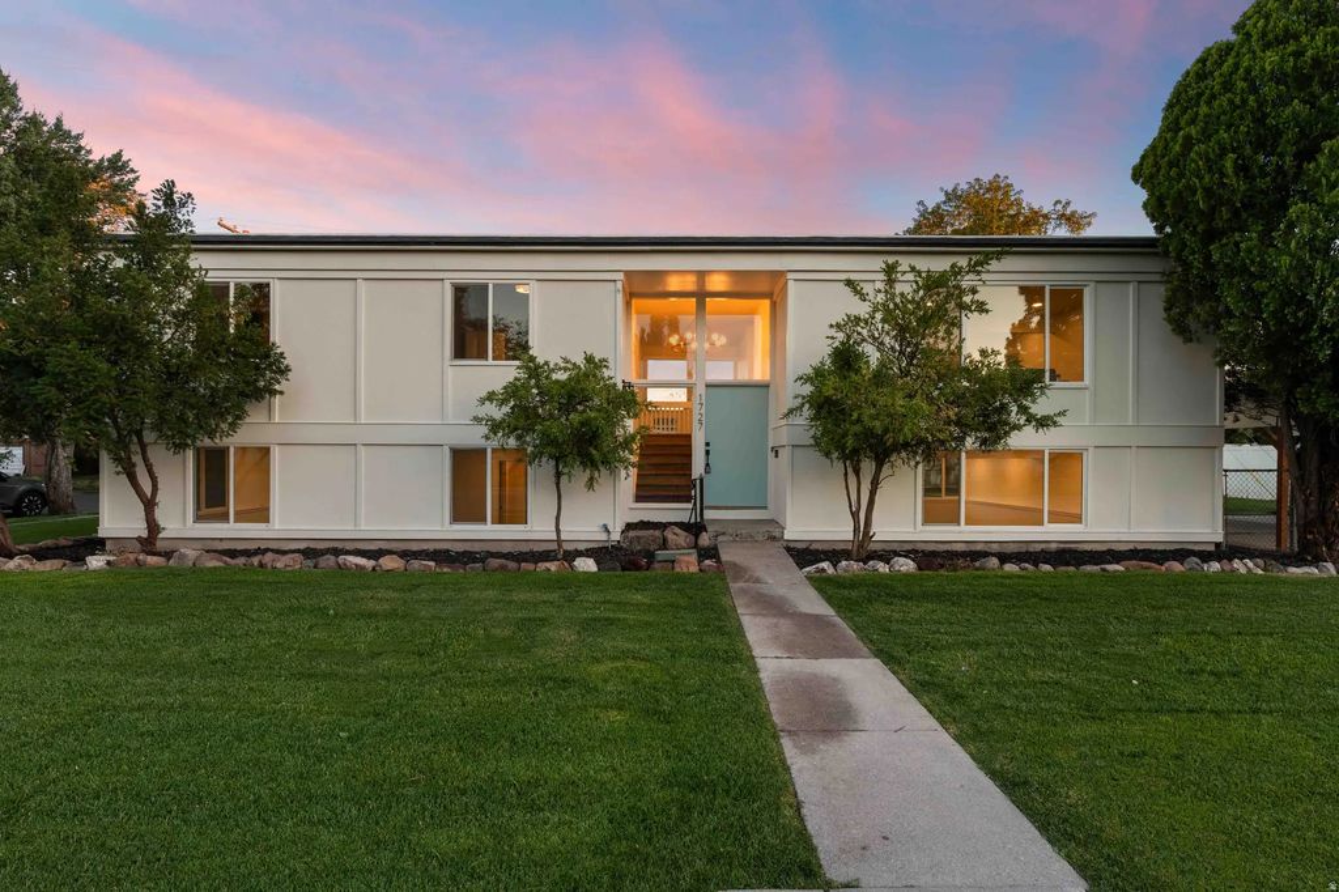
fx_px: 613
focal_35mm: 16
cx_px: 670
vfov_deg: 72.0
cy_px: 446
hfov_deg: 95.0
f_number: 7.1
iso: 400
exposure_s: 1/13
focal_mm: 16.5
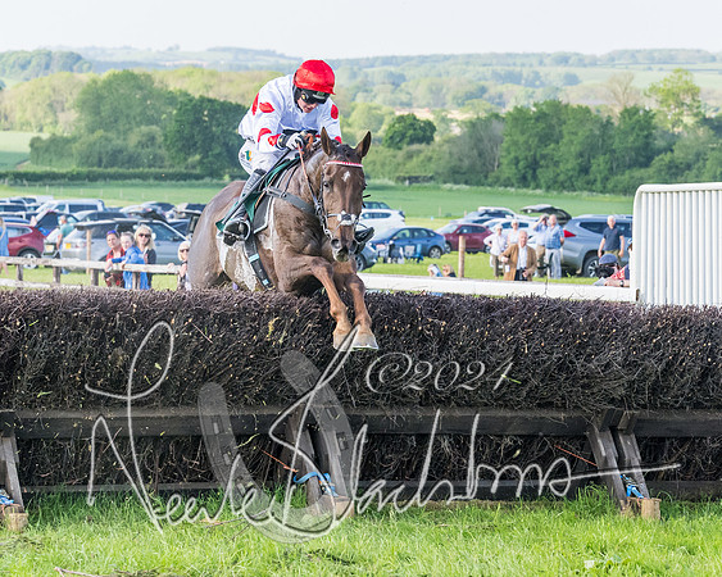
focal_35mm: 165
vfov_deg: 9.4
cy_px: 259
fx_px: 3524
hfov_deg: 11.7
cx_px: 378
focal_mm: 70
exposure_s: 1/2500
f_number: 4
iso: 800
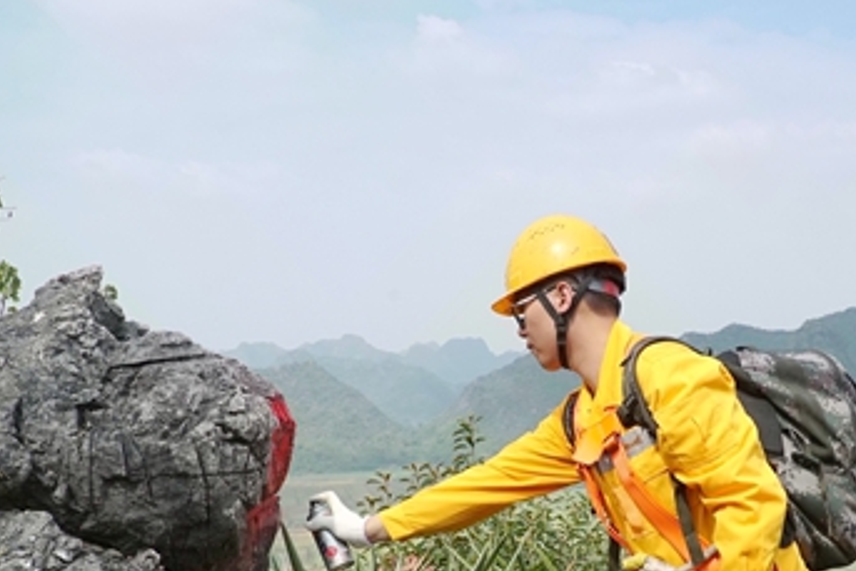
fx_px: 999
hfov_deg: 45.9
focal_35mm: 42
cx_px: 552
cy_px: 453
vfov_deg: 31.2
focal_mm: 24
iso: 1600
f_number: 10
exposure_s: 1/2500
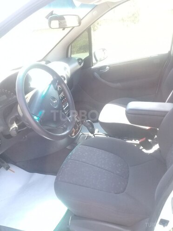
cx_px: 86
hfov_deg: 45.4
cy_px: 116
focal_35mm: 31
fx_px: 207
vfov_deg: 58.4
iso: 80
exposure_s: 1/100
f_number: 2.2
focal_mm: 3.3
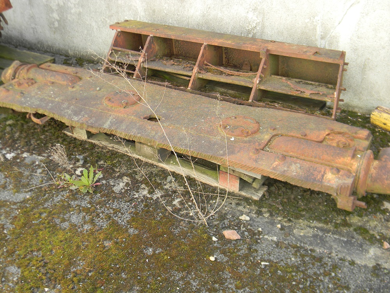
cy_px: 146
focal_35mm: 41
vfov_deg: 35.1
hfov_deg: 45.8
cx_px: 195
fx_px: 462
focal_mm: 7.3
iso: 80
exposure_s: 1/114
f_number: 3.8
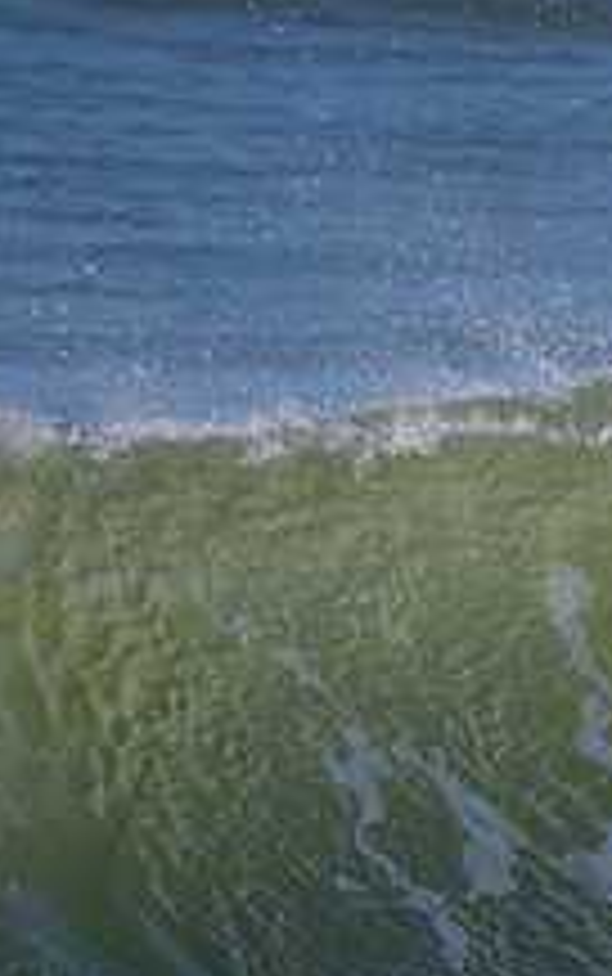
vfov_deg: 1.0
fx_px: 58088
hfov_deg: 0.6
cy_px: 861
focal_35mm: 2181
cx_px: 1192
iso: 1000
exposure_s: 1/2000
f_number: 11
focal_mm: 800
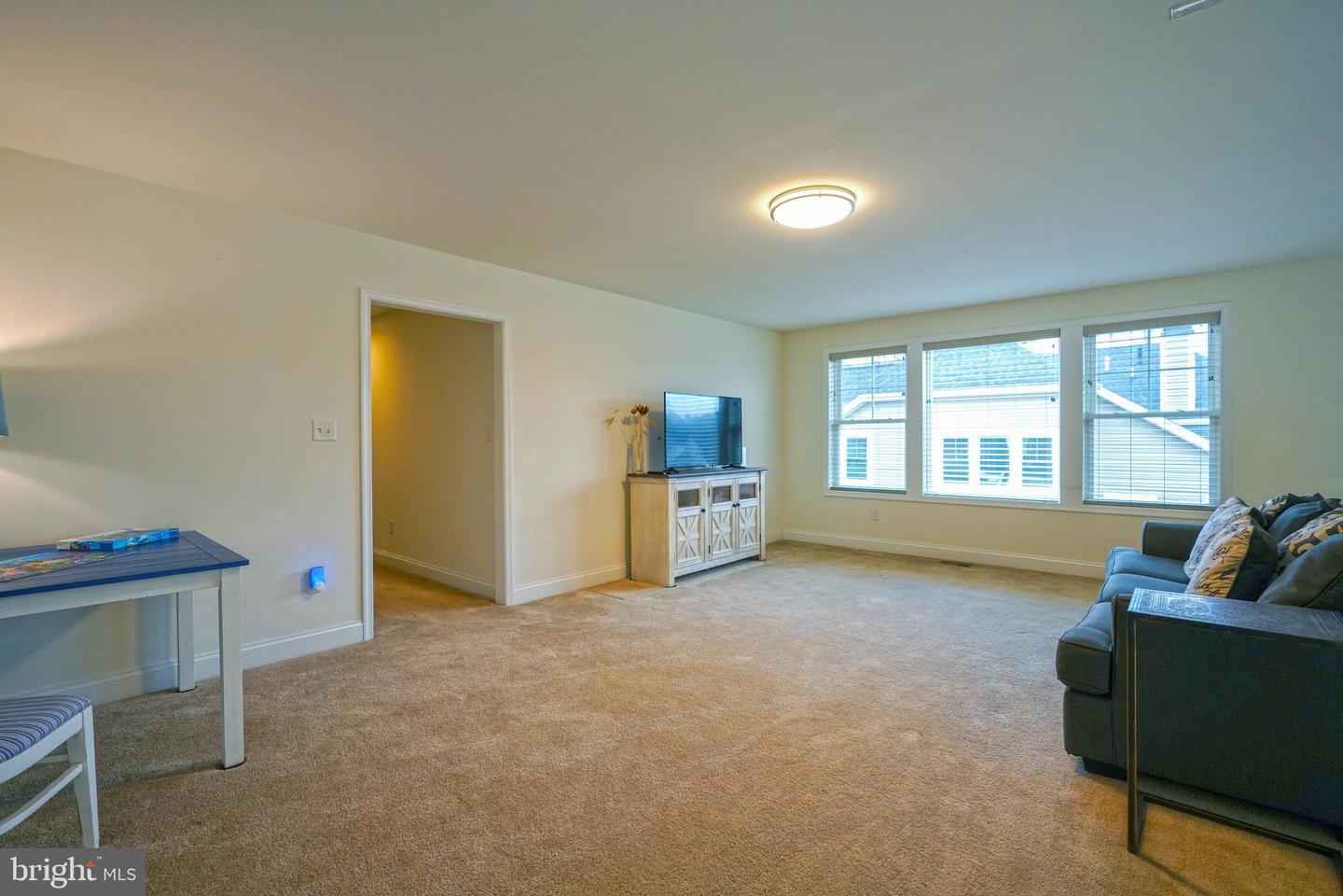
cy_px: 448
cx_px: 672
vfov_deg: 73.7
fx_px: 597
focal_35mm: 16
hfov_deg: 96.7
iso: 1000
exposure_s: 1/160
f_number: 4
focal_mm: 16
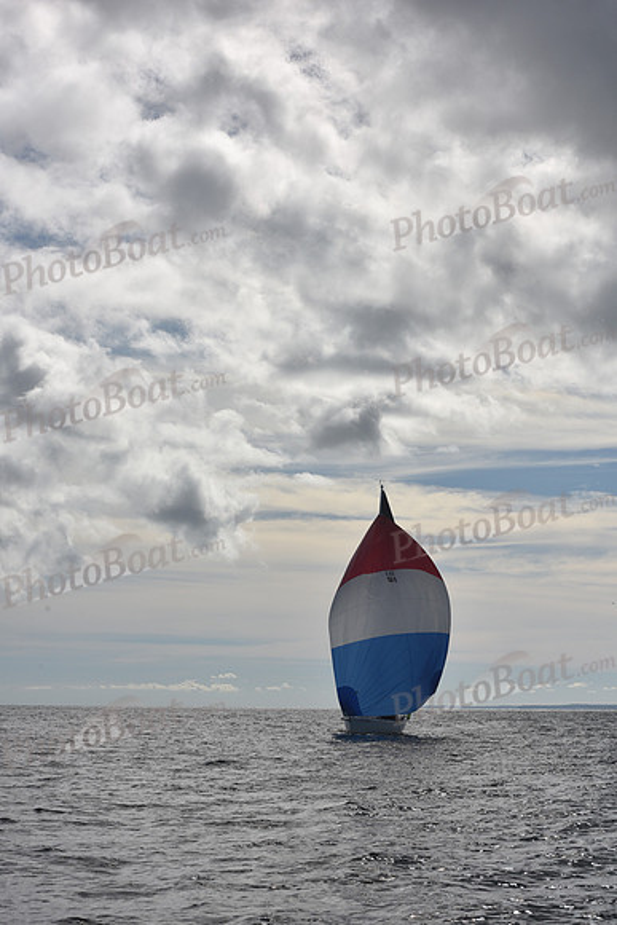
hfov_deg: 19.5
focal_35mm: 70
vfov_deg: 28.8
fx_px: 1798
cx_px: 308
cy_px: 462
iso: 200
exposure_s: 1/500
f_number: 11
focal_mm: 70
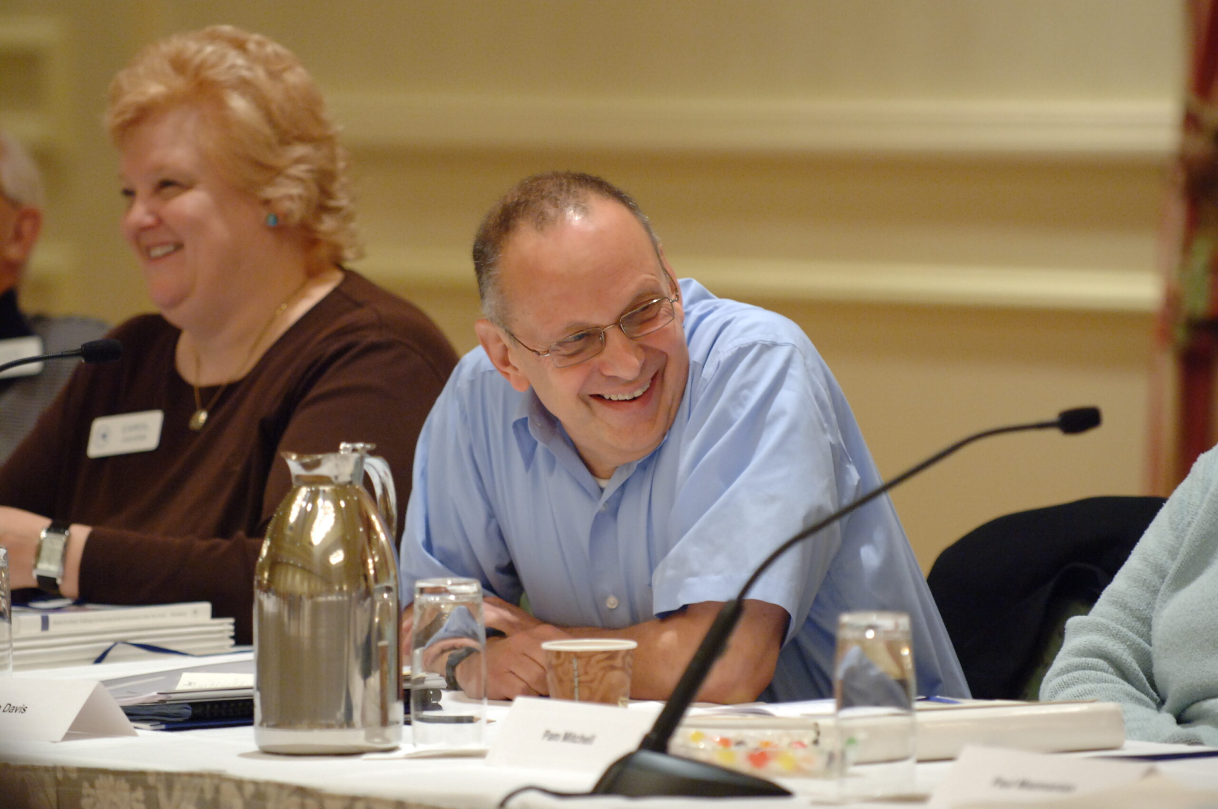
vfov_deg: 4.6
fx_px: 10137
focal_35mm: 300
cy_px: 404
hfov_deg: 6.9
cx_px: 609
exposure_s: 1/40
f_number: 2.8
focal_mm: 200
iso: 800
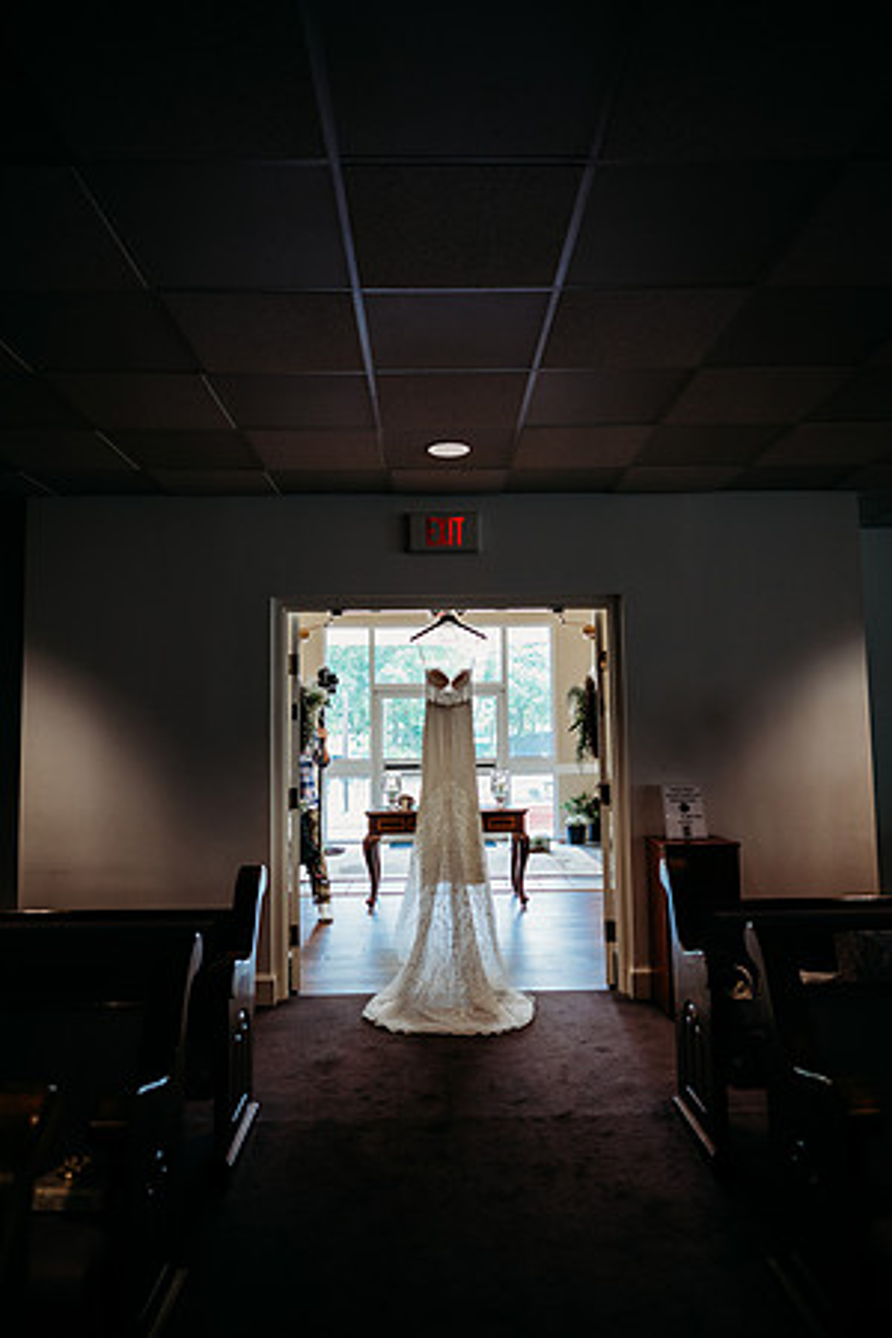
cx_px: 446
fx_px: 892
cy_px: 669
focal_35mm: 24
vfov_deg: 73.7
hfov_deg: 53.1
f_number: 2.5
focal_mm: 24
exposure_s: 1/160
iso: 400
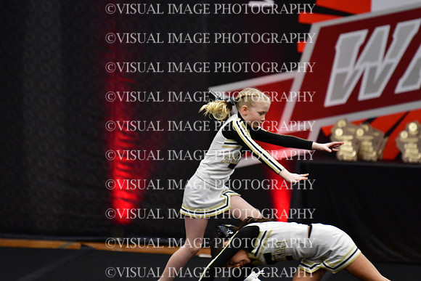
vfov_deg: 4.6
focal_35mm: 300
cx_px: 210
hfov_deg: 6.9
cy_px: 140
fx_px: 3509
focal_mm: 200
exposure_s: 1/800
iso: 4000
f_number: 2.8
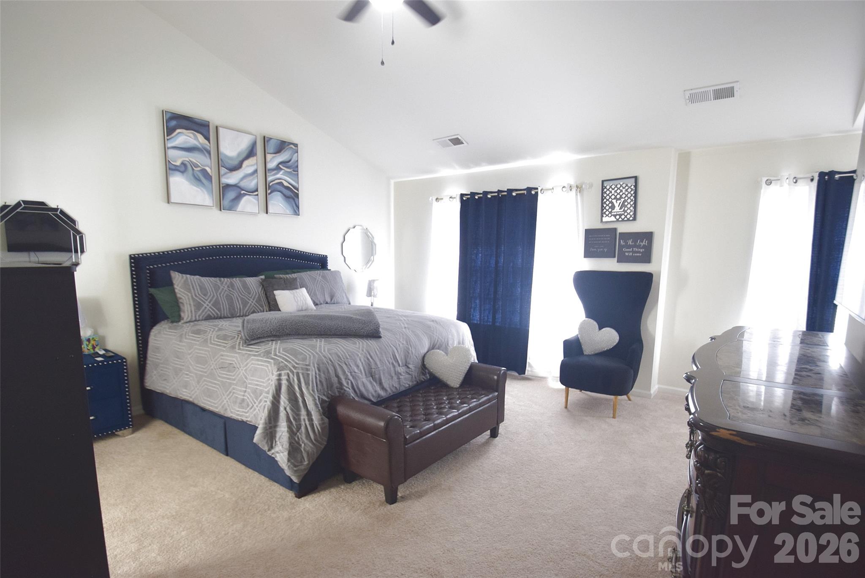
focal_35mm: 17
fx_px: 415
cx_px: 432
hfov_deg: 92.4
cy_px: 289
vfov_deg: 69.7
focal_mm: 11.5
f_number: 4
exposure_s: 1/60
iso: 800
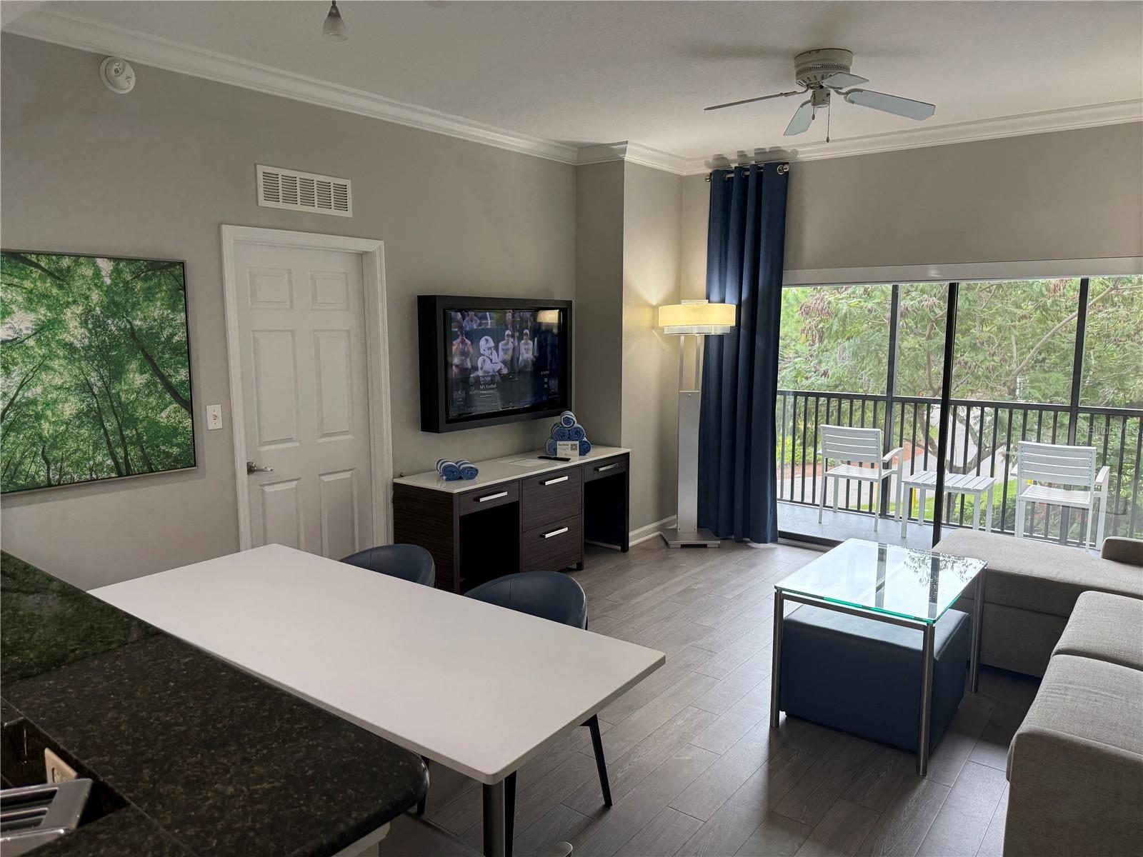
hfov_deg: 71.6
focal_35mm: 24
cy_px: 428
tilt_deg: -7.0
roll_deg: -0.1
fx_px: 792
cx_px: 572
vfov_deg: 56.8
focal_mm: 6.76
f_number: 1.78
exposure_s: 1/120
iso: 200
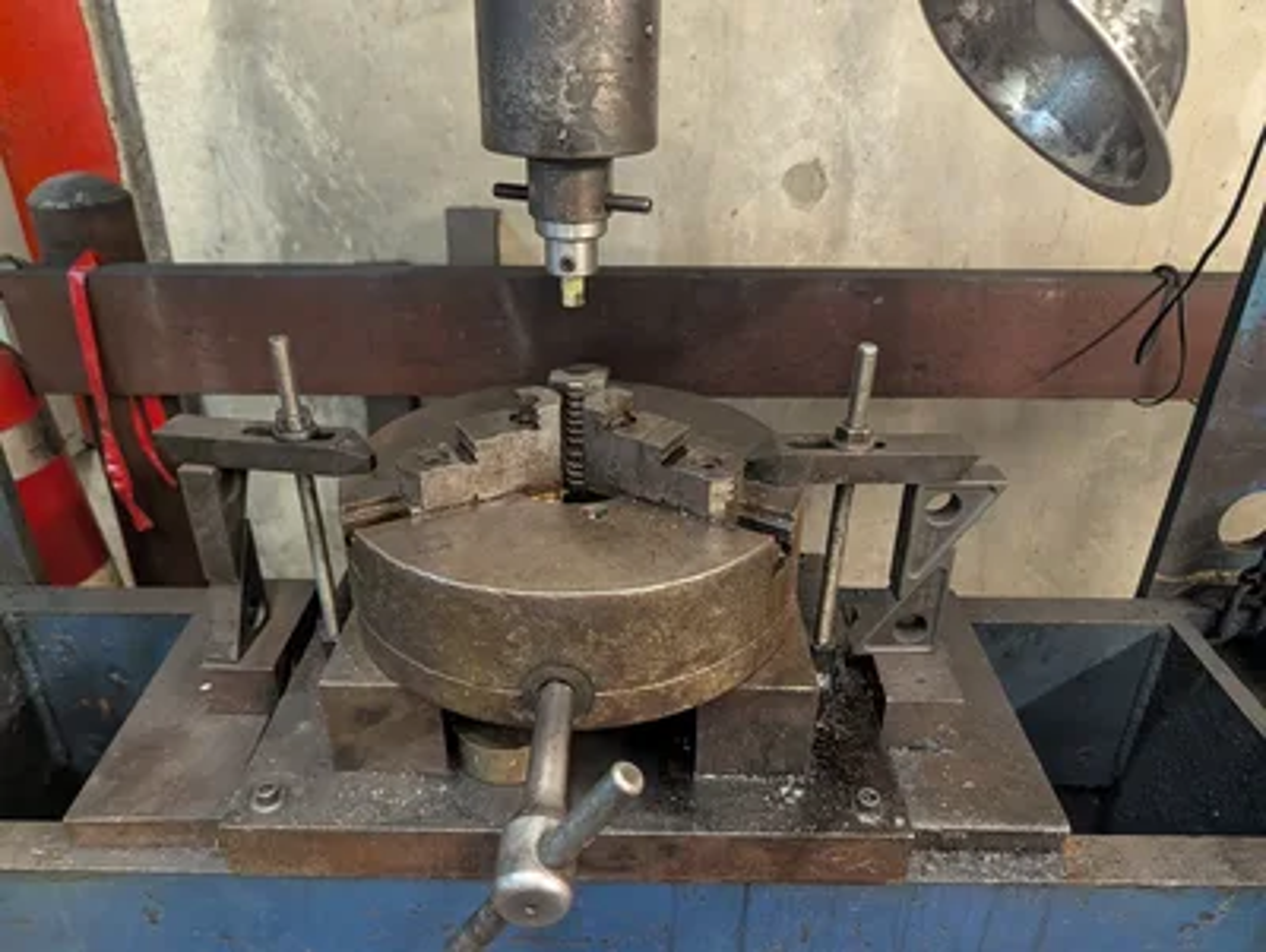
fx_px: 879
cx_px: 633
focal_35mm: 24
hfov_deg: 71.5
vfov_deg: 56.9
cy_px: 476
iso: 3187
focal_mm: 6.9
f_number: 1.68
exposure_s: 1/120
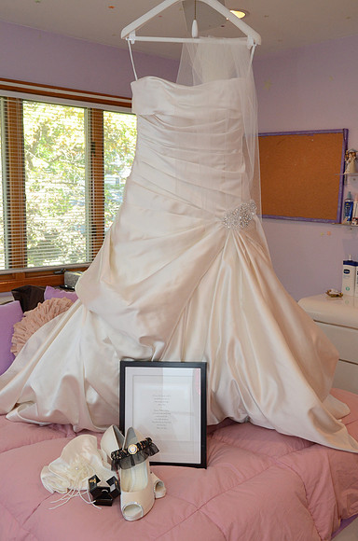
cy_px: 270
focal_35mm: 39
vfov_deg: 49.6
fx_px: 585
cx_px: 179
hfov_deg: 34.1
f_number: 8
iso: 1600
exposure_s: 1/60
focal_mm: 26
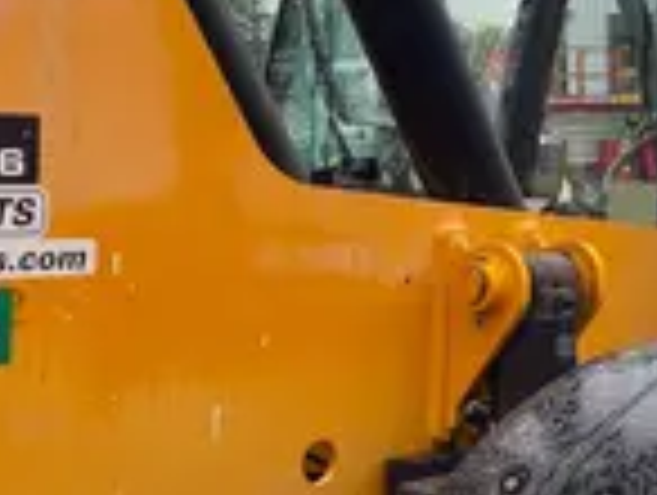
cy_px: 259
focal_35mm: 98
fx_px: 1863
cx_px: 464
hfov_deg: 19.9
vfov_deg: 15.1
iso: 32
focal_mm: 4.25
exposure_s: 1/335
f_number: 1.8
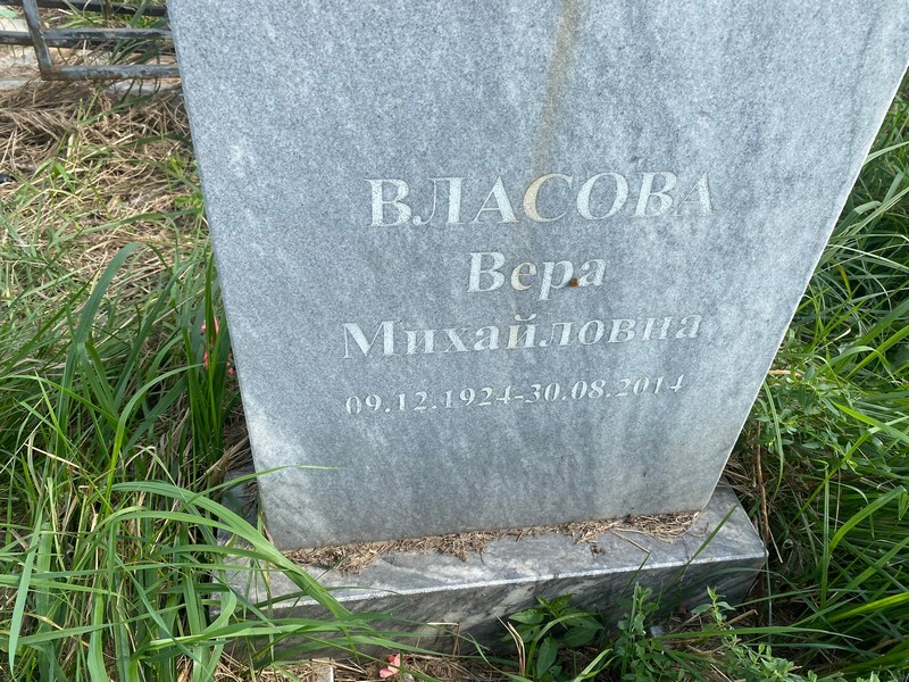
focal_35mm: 26
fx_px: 683
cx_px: 454
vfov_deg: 53.1
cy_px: 341
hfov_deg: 67.3
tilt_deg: -46.4
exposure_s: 1/810
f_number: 1.8
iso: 32
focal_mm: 4.25
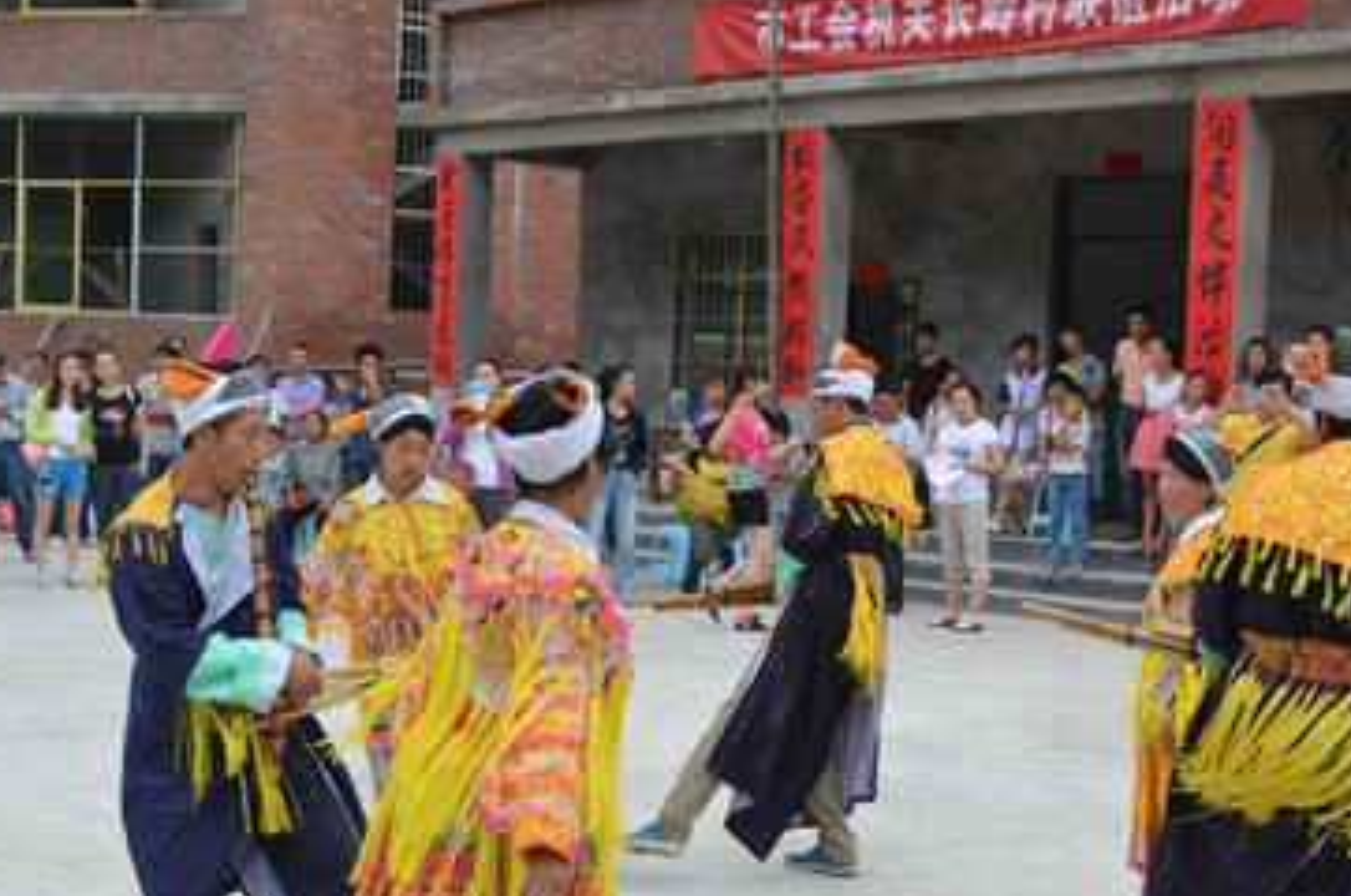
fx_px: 2173
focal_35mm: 58
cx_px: 821
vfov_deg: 23.2
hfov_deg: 34.4
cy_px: 584
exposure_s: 1/125
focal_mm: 28
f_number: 5.6
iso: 200
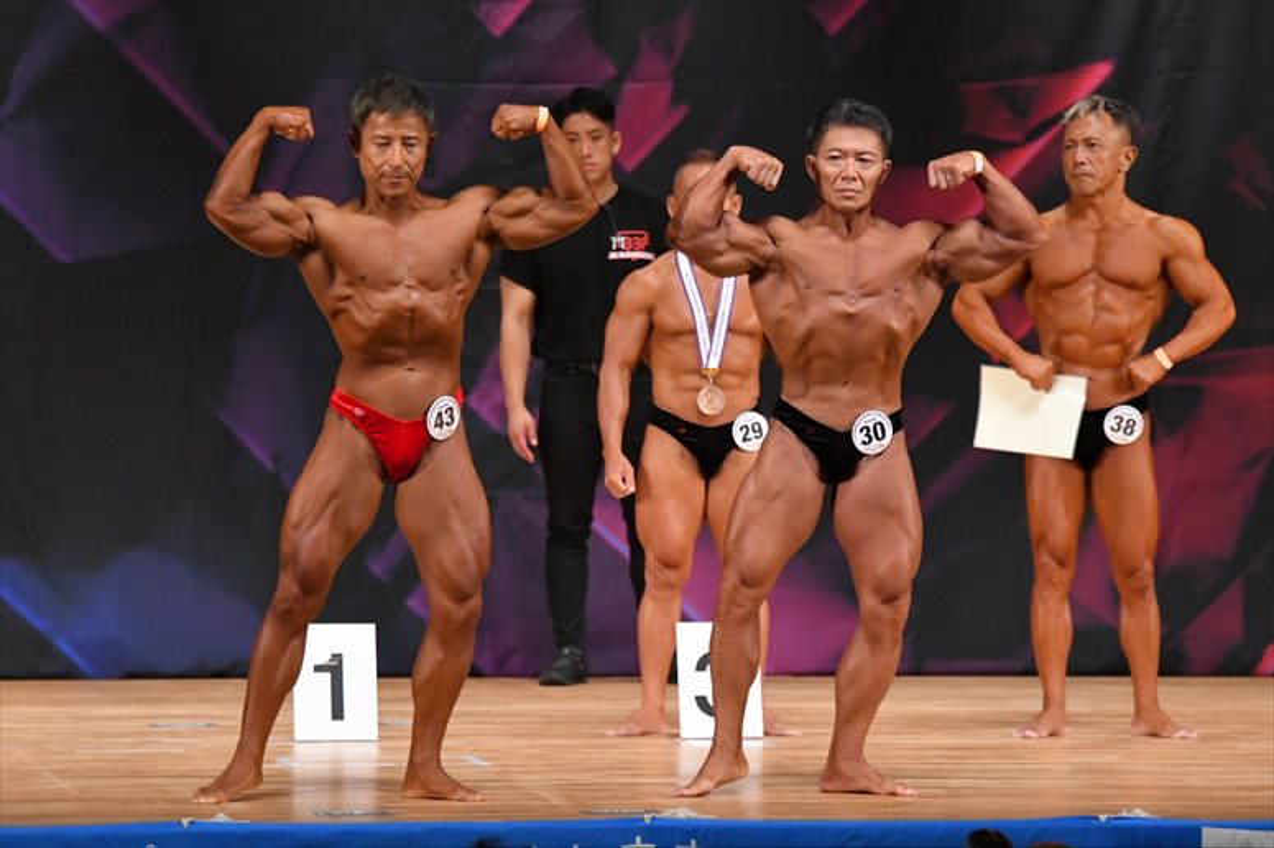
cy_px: 424
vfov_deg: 5.4
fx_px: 9020
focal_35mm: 255
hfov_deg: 8.1
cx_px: 637
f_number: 5.6
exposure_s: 1/400
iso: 5000
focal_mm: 170
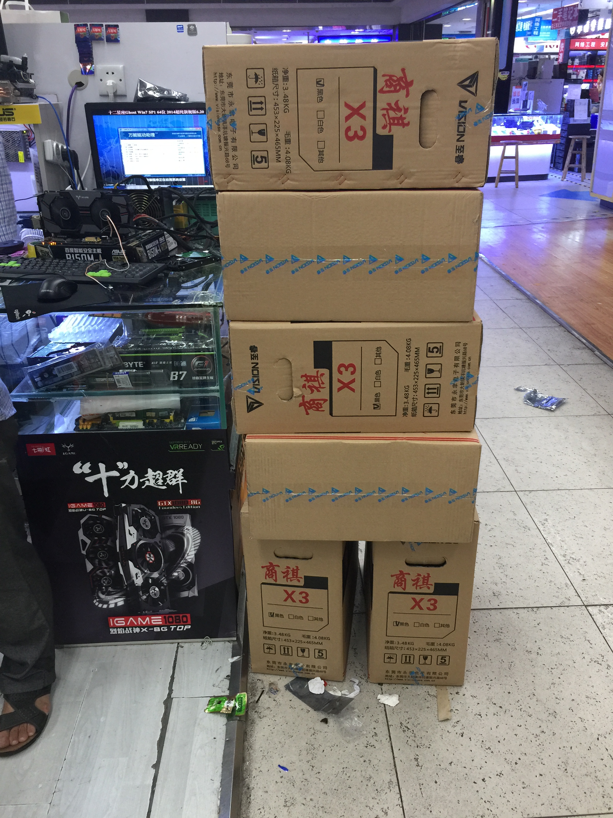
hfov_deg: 48.2
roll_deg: +1.3
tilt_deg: -23.7
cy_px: 409
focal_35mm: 29
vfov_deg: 61.7
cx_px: 306
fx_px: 685
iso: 64
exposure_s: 1/33
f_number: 2.2
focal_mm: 4.15
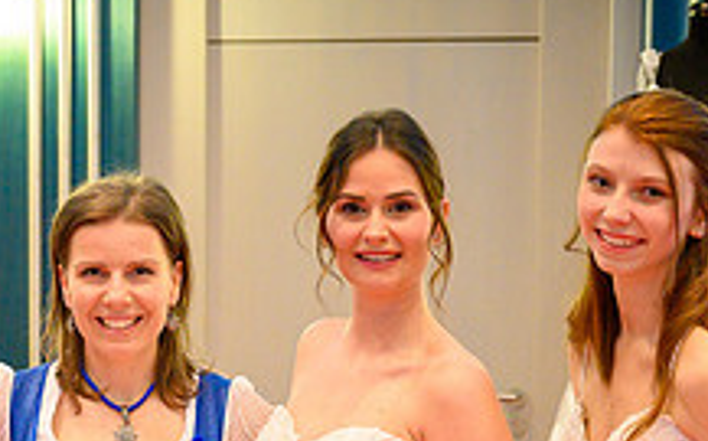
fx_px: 2544
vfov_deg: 9.7
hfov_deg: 15.8
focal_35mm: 132
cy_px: 543
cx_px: 206
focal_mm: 47
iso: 2000
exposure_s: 1/60
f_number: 4
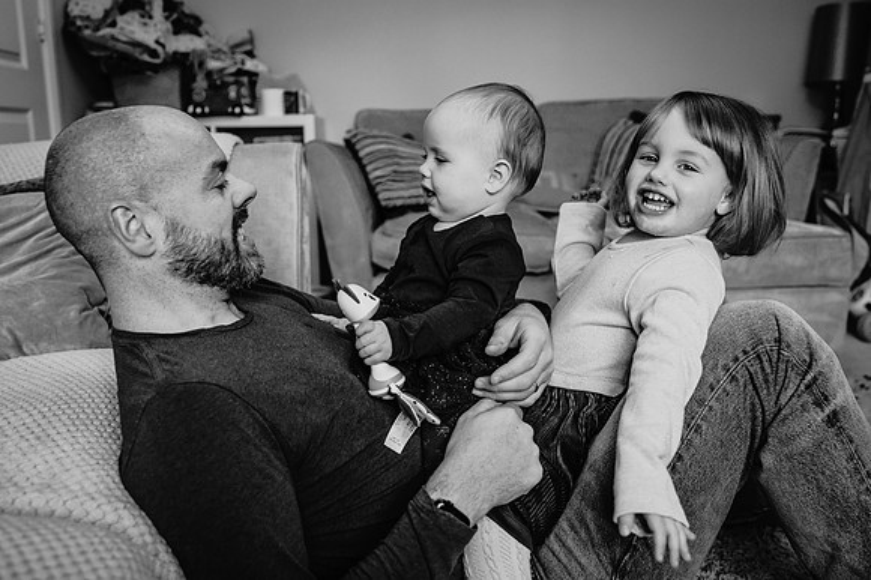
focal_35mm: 35
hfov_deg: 54.5
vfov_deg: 37.8
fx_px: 846
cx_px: 436
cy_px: 290
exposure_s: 1/160
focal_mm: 35
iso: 1100
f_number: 3.5
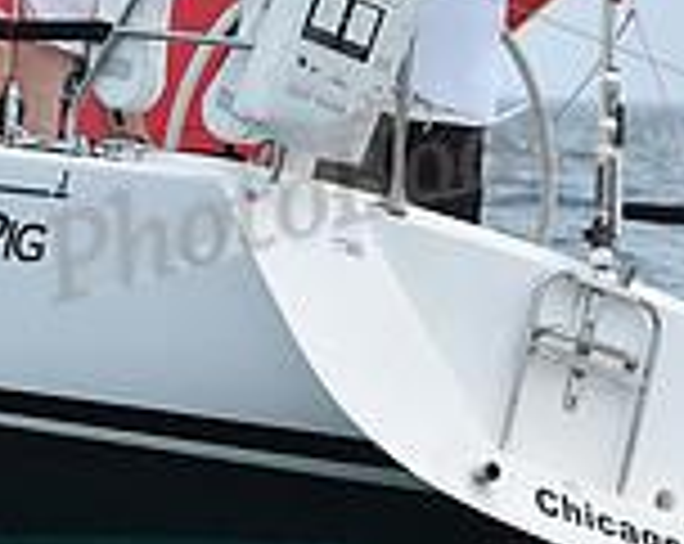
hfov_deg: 5.4
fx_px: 7254
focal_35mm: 359
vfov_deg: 4.3
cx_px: -184
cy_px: 16
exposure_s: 1/1250
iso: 250
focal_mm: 100
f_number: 6.3
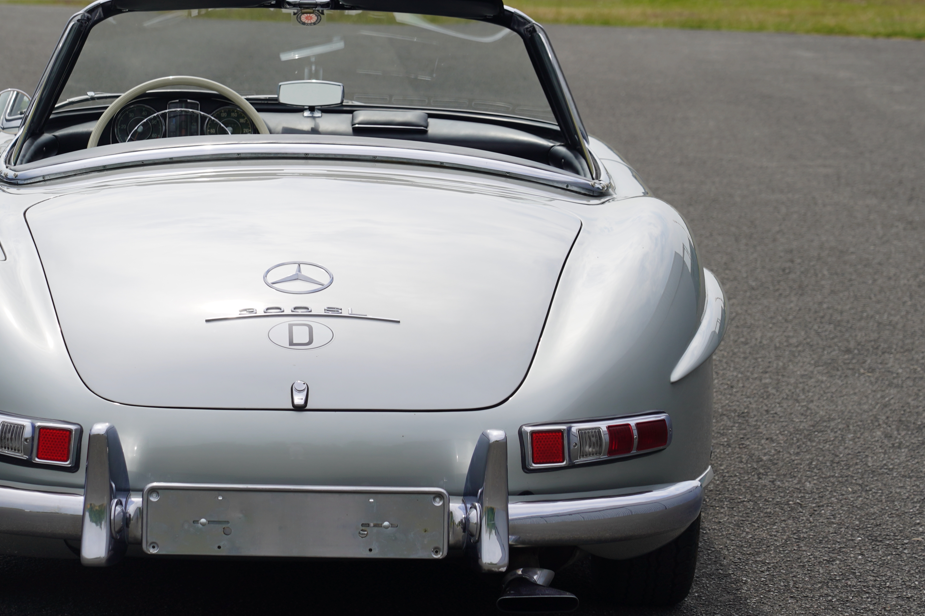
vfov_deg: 8.6
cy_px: 227
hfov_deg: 12.8
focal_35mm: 160
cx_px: 330
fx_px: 4111
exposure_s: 1/200
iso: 100
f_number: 6.3
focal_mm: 105
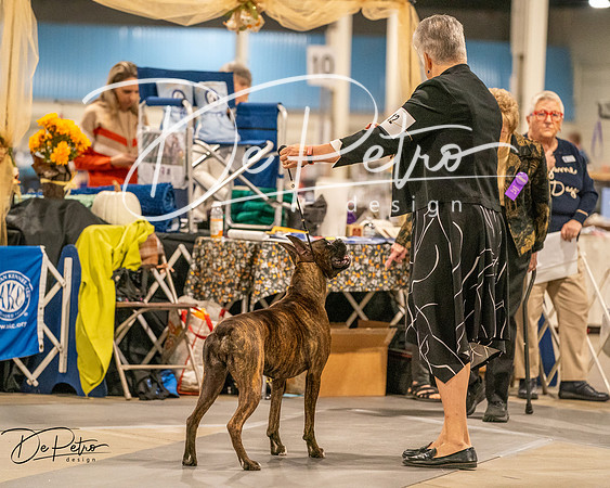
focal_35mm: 176
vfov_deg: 8.8
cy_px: 244
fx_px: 3171
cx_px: 305
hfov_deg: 11.0
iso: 6400
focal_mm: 156
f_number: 3.5
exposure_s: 1/250
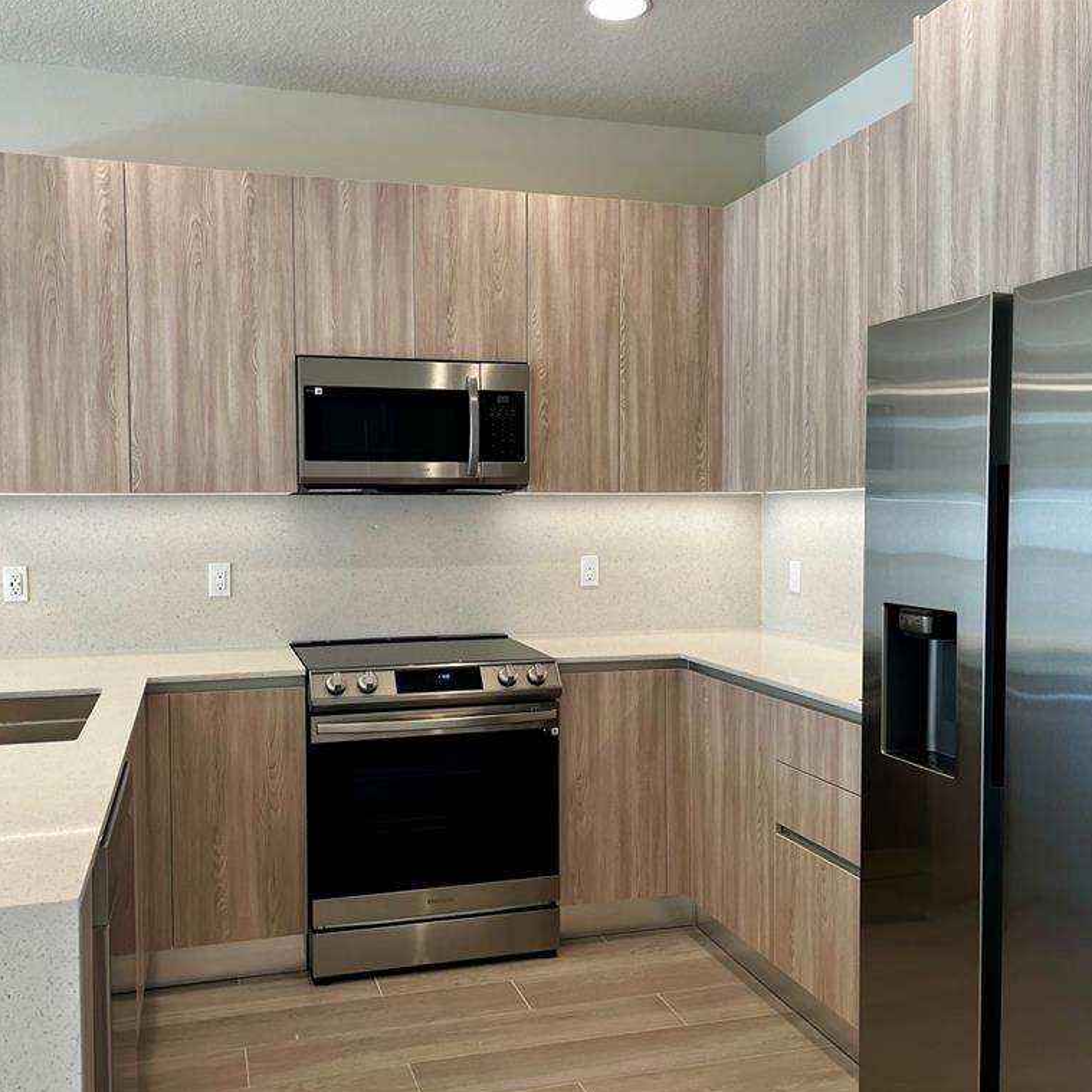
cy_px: 546
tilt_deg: -1.9
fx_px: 1106
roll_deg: -0.5
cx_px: 527
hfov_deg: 52.5
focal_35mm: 31
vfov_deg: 52.5
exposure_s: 1/120
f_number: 1.6
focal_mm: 5.1
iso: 100
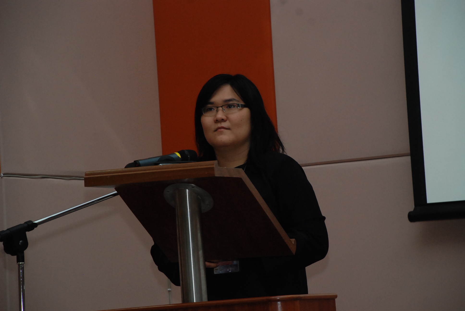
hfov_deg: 12.2
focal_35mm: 168
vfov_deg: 8.2
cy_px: 156
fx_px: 2173
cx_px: 232
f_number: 5.6
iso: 1000
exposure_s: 1/125
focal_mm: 112
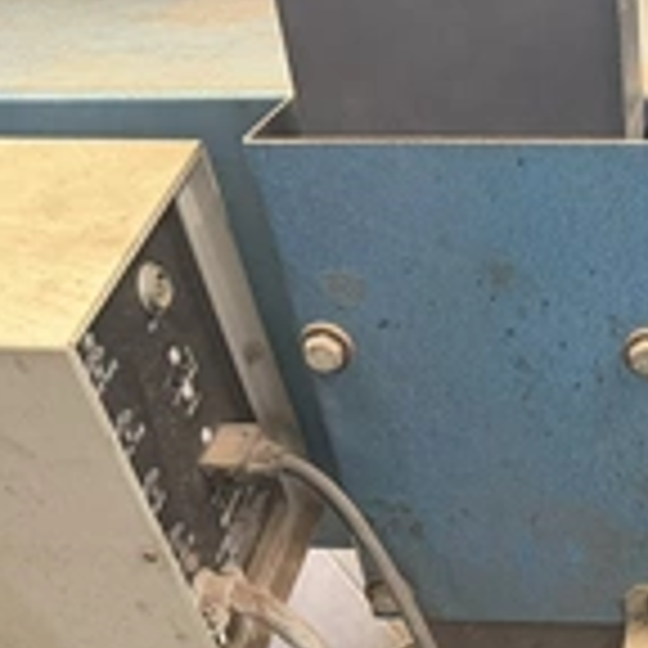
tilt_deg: -37.9
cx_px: 738
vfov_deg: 28.4
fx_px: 1250
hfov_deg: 26.4
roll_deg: +0.1
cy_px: 522
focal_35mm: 59
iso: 640
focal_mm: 6.76
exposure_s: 1/60
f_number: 1.78
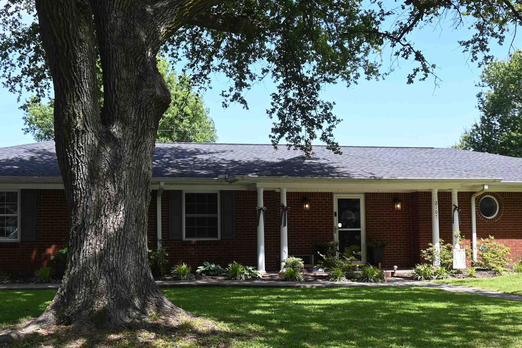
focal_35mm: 44
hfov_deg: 44.1
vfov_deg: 30.2
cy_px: 199
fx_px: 643
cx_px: 236
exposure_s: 1/160
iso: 100
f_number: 6.3
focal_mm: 21.5
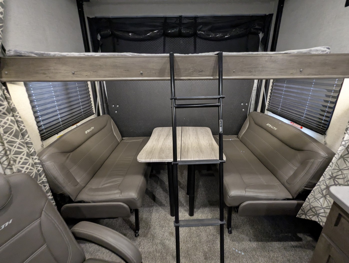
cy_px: 132
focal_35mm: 16
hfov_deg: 94.4
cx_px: 174
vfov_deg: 78.2
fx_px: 162
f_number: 2.2
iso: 482
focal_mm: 2.35
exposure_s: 1/27.7
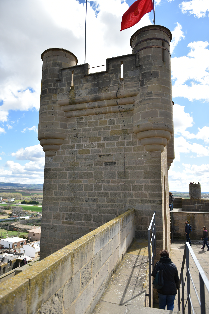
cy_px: 157
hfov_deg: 53.1
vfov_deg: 73.7
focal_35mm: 24
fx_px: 209
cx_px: 104
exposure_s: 1/1250
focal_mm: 24
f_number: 3.2
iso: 100
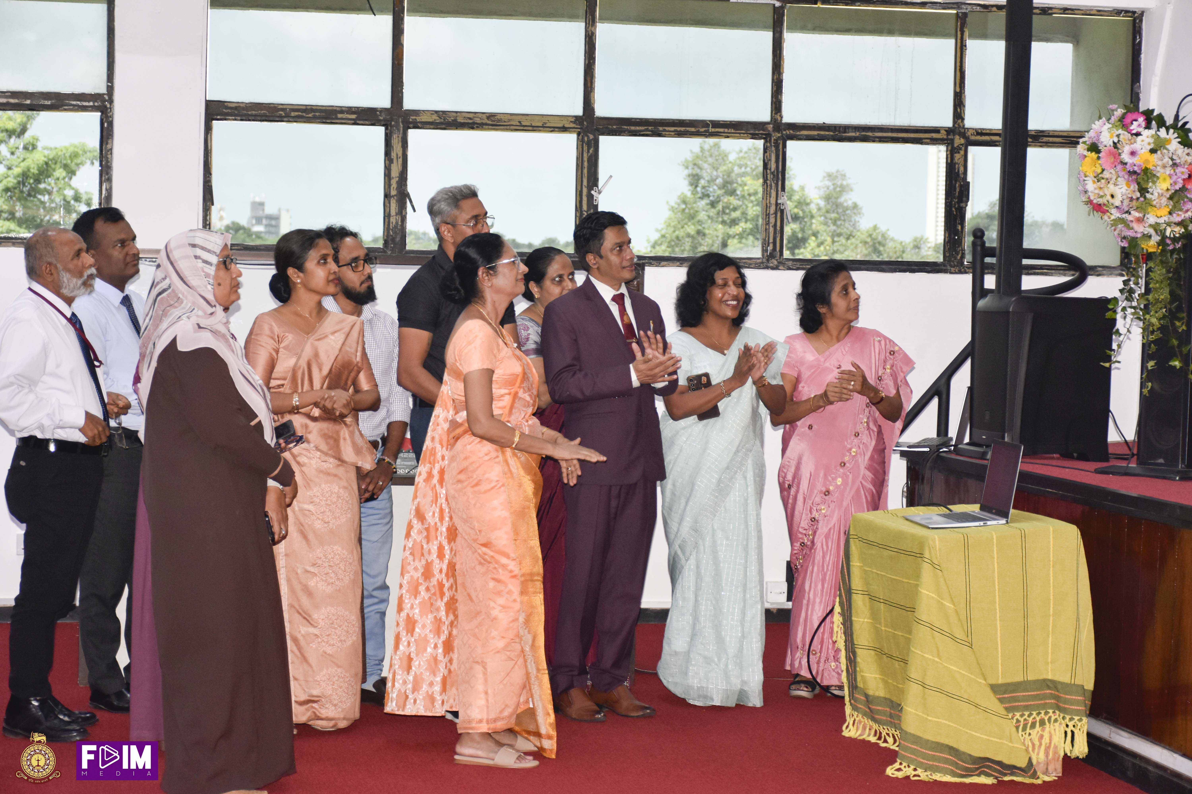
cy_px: 397
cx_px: 596
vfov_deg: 17.5
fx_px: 2582
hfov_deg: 26.0
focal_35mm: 78
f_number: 4.8
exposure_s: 1/60
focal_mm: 52
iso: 900
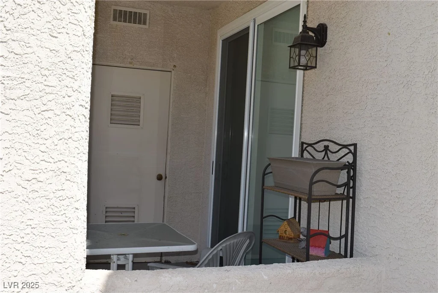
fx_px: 475
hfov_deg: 49.5
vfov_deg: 34.3
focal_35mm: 39
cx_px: 219
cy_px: 146
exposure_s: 1/200
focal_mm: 26
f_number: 9
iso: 100
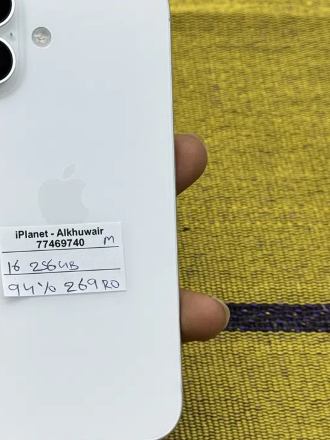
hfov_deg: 16.0
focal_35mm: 92
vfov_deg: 21.3
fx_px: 1169
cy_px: 215
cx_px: 75
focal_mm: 6.76
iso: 80
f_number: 1.78
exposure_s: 1/100
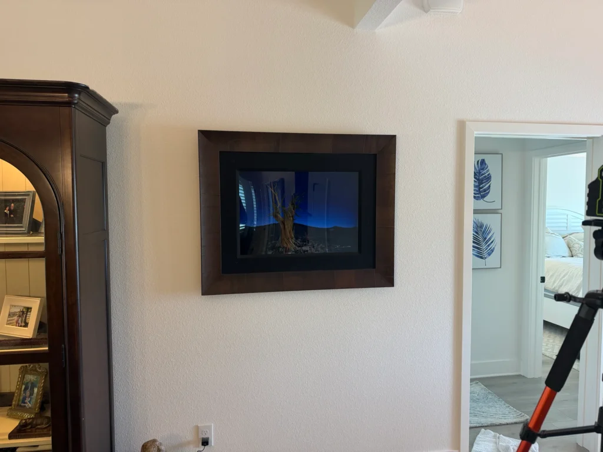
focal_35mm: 24
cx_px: 302
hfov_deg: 71.6
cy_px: 226
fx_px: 418
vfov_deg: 56.8
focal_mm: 6.76
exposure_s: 1/60
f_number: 1.78
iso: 160
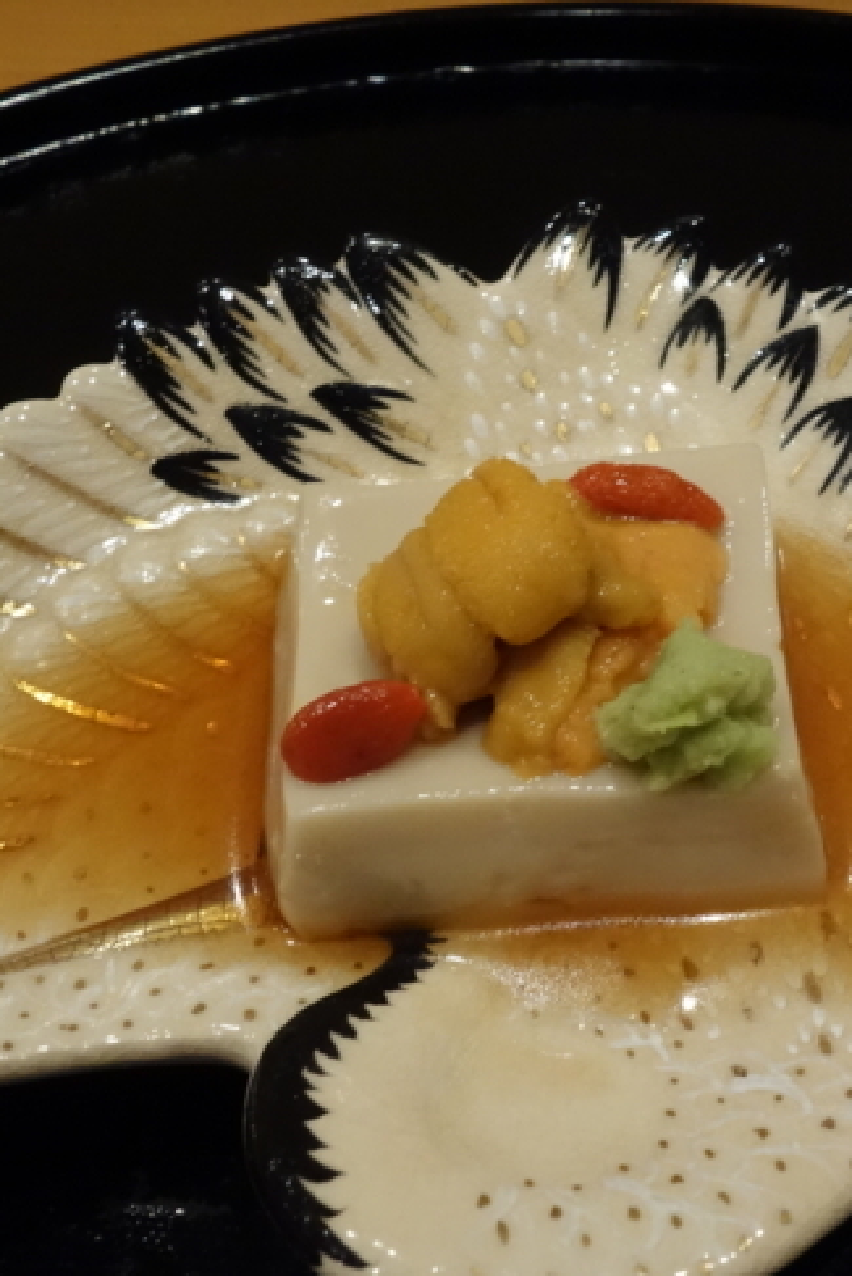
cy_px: 693
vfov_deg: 42.7
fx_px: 1632
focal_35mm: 46
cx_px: 566
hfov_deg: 29.1
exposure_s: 1/30
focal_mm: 10.4
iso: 2000
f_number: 8
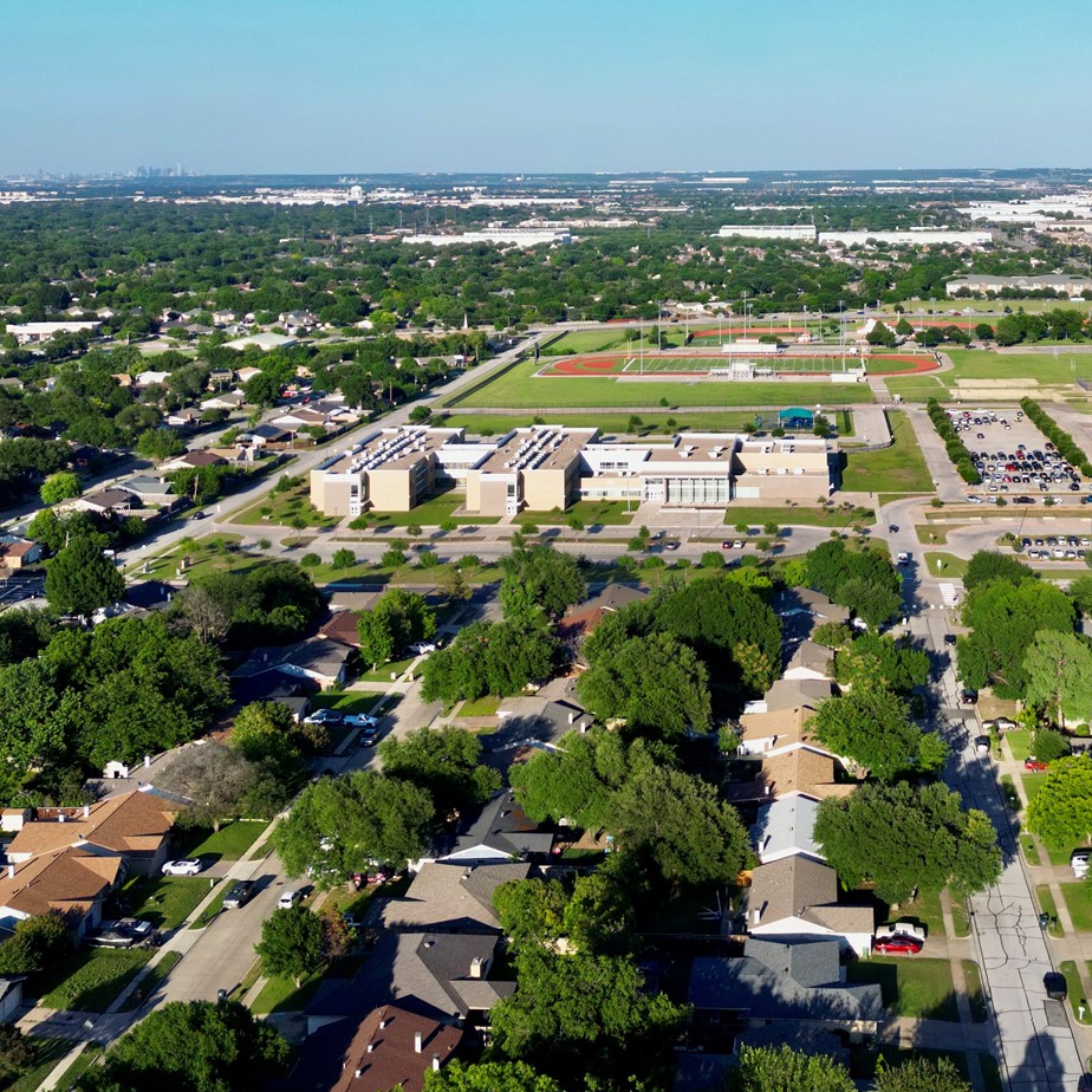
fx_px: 1677
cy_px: 213
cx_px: 740
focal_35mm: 47
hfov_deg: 35.7
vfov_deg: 34.9
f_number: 1.7
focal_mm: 6.72
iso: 120
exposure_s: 1/1600
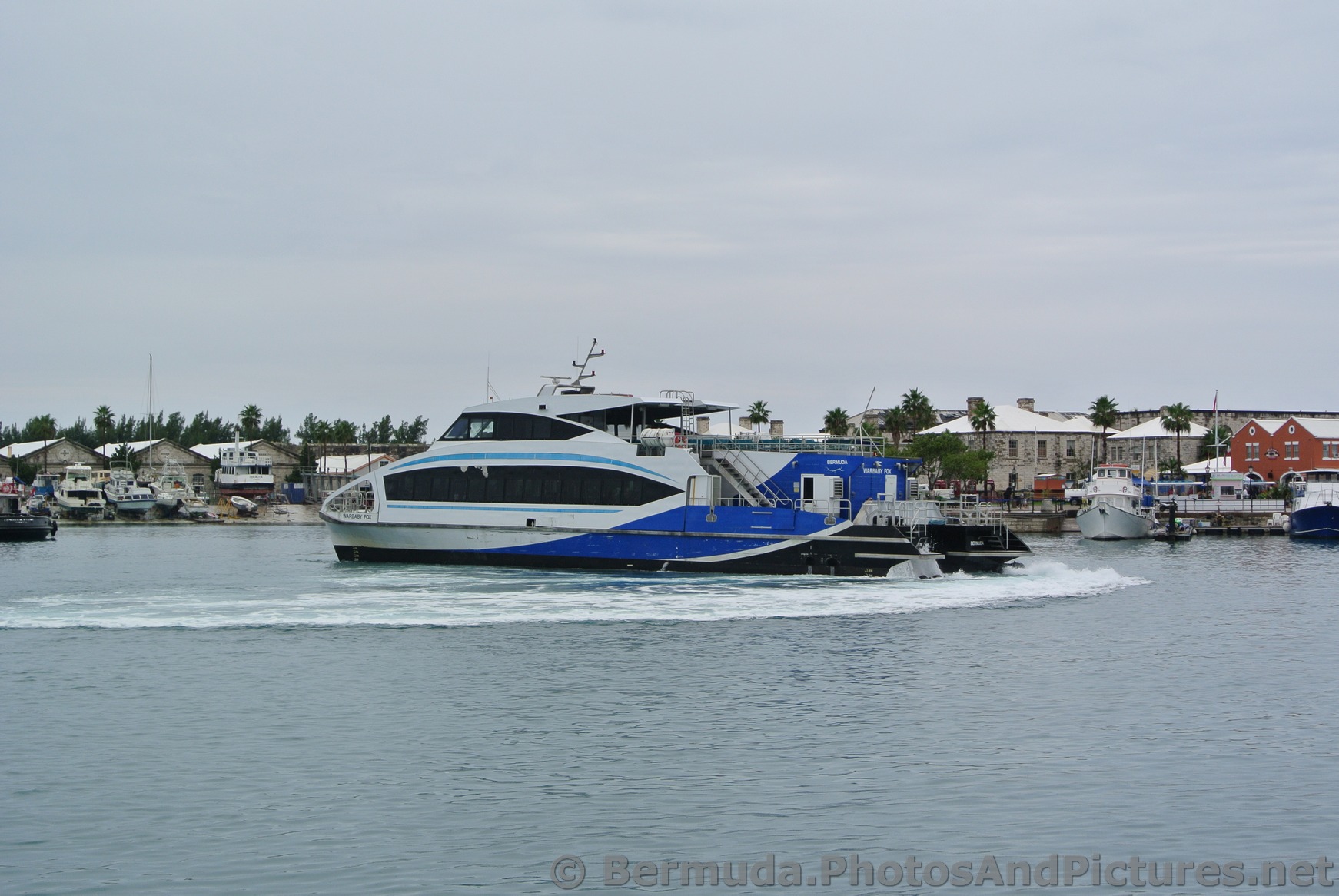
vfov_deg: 22.3
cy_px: 448
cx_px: 670
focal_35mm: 61
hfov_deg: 32.8
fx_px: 2271
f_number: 5
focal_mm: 22.7
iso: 100
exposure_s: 1/400
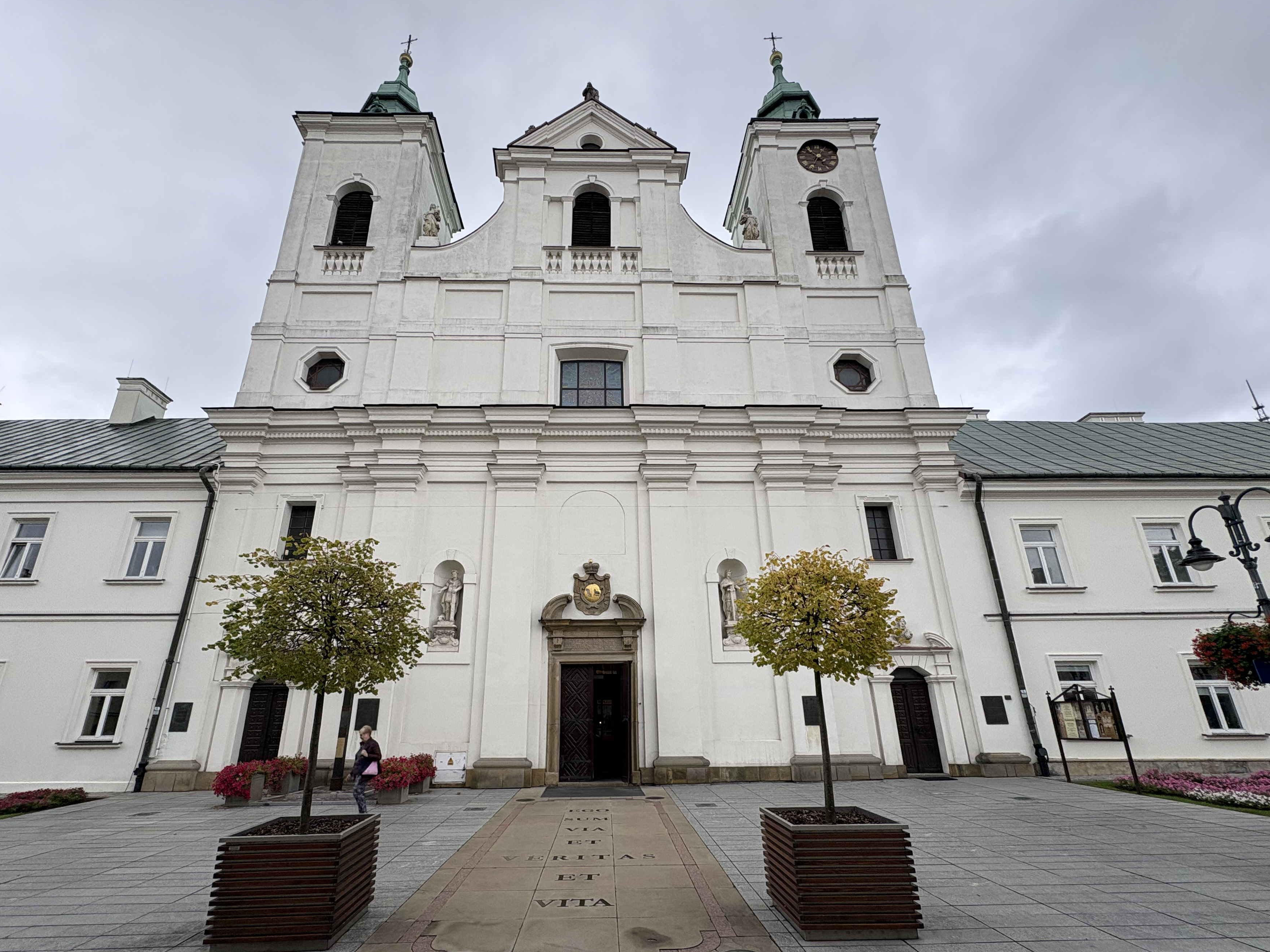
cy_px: 528
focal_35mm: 16
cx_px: 602
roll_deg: +1.2
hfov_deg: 94.4
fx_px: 587
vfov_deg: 77.8
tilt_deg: +20.0
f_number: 2.2
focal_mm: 2.22
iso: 50
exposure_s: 1/448
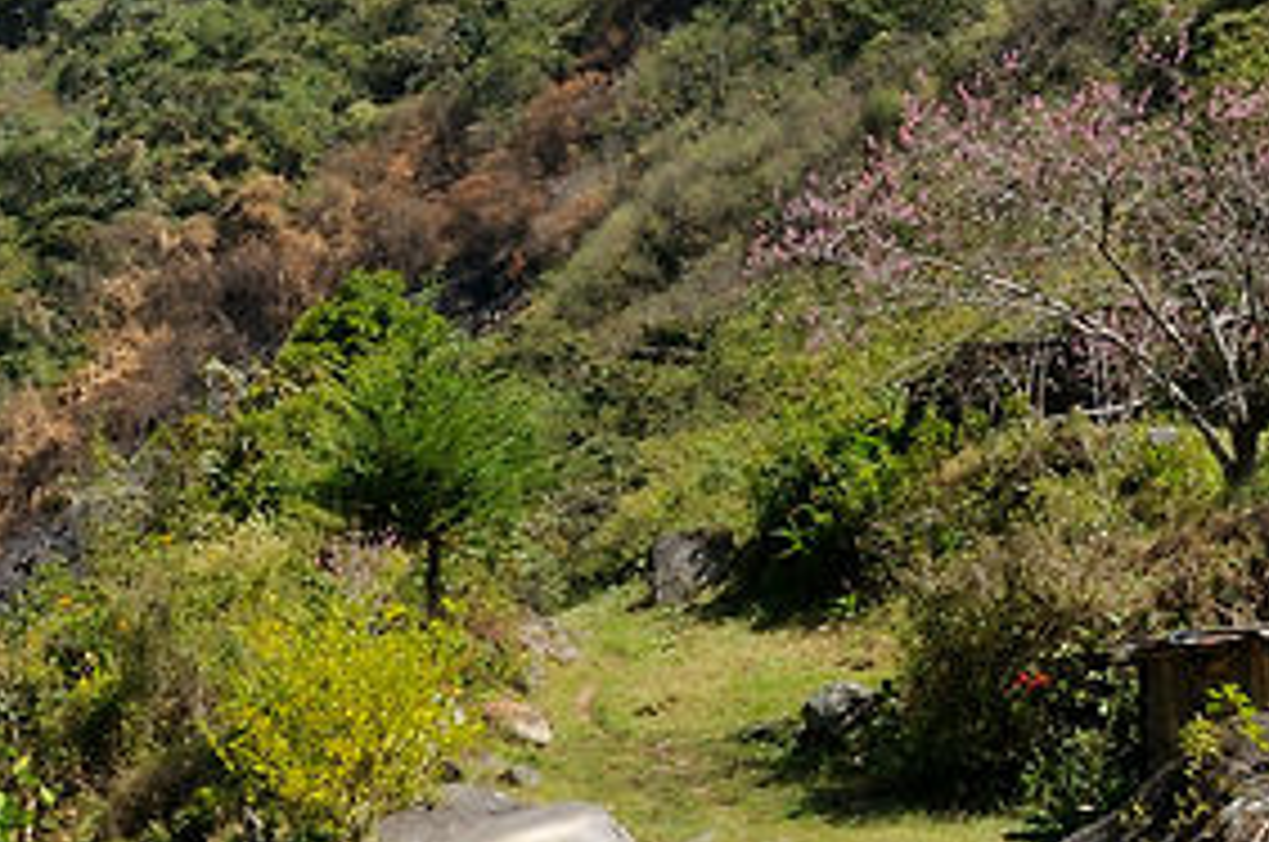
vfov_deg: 13.4
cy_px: 657
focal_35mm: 101
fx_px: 3554
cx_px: -446
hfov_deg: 18.6
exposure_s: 1/200
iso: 200
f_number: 11
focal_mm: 18
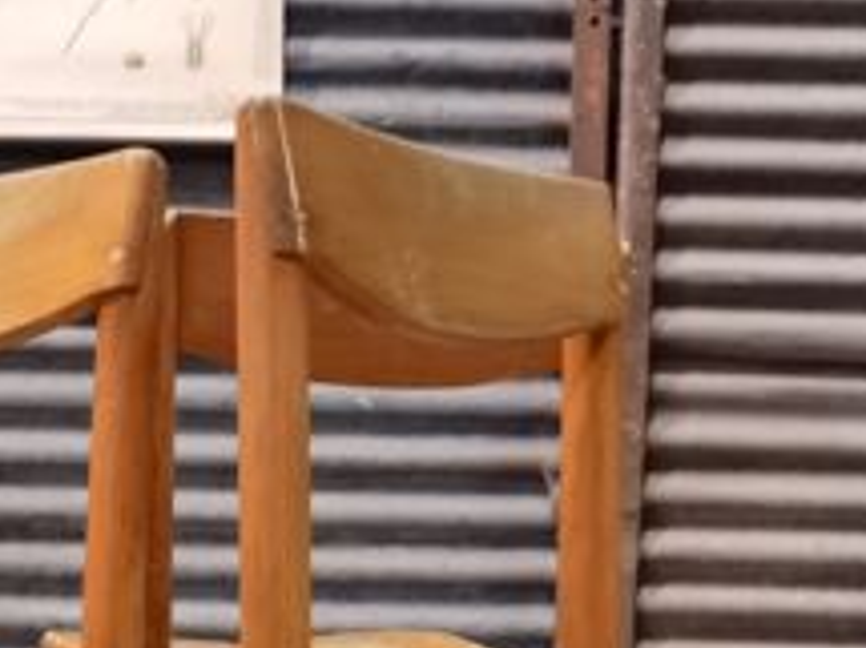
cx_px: 298
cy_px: 825
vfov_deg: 14.9
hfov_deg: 20.6
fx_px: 2375
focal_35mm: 95
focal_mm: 6.71
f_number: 1.9
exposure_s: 1/20
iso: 800
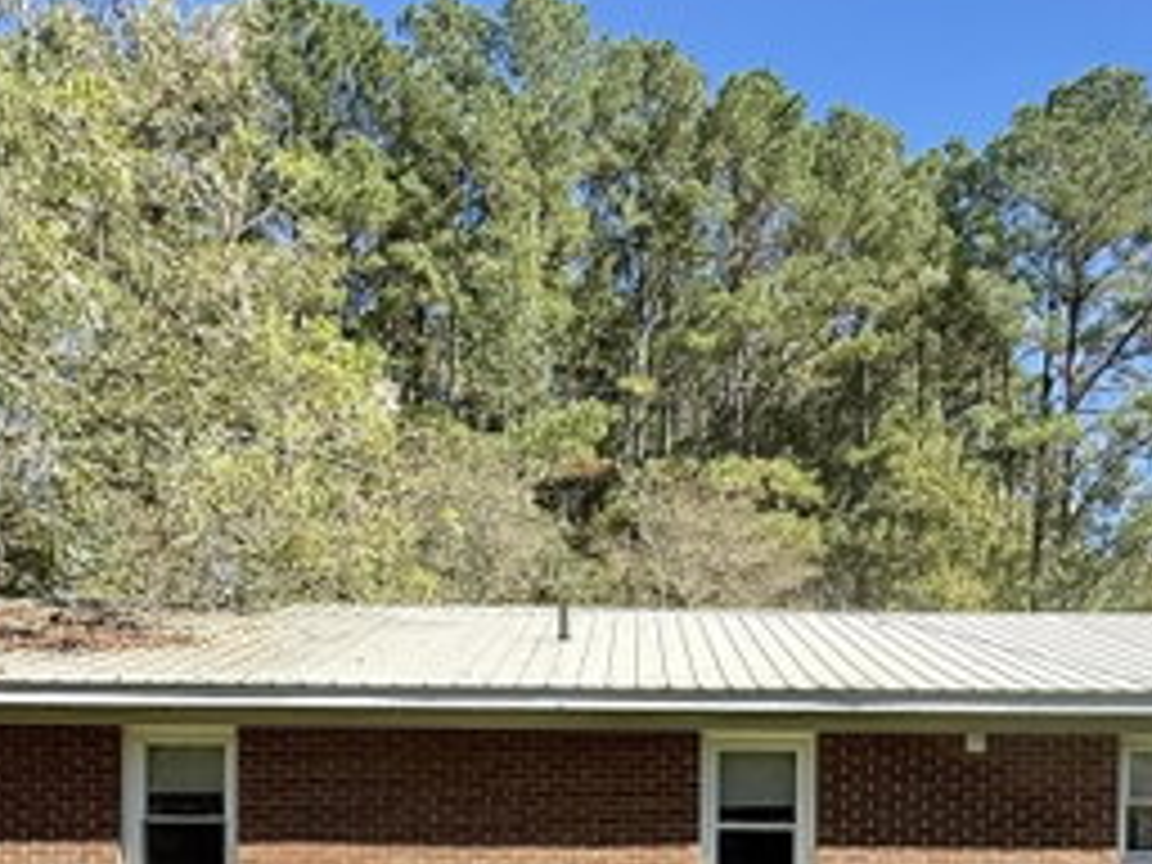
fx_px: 1165
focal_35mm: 35
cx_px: 650
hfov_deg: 52.5
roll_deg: -0.5
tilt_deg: -0.8
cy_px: 868
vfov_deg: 36.5
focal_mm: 2.22
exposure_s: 1/734
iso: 50
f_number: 2.2
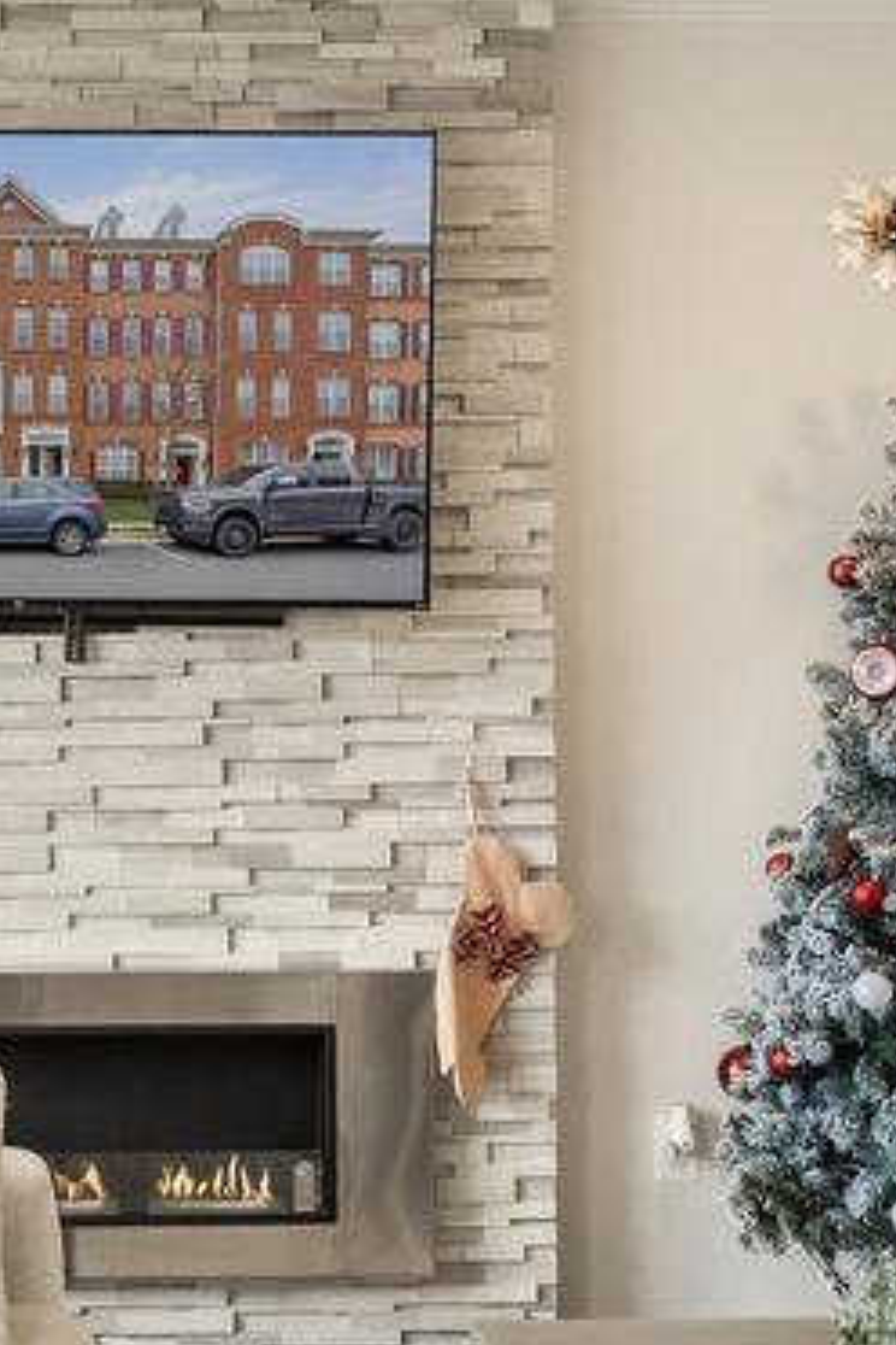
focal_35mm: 62
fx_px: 2314
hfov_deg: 21.5
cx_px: 105
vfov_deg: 32.4
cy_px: 600
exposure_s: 1/5
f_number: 8
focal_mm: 20
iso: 640
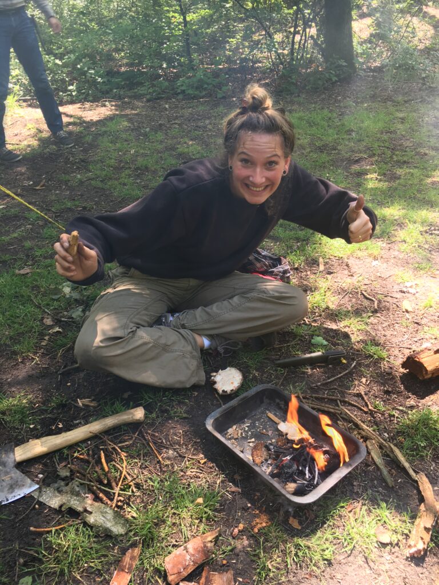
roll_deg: +2.1
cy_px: 292
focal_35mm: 29
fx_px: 490
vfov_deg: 61.7
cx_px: 220
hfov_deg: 48.2
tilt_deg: -30.2
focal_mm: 4.15
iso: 25
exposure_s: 1/50
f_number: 2.2
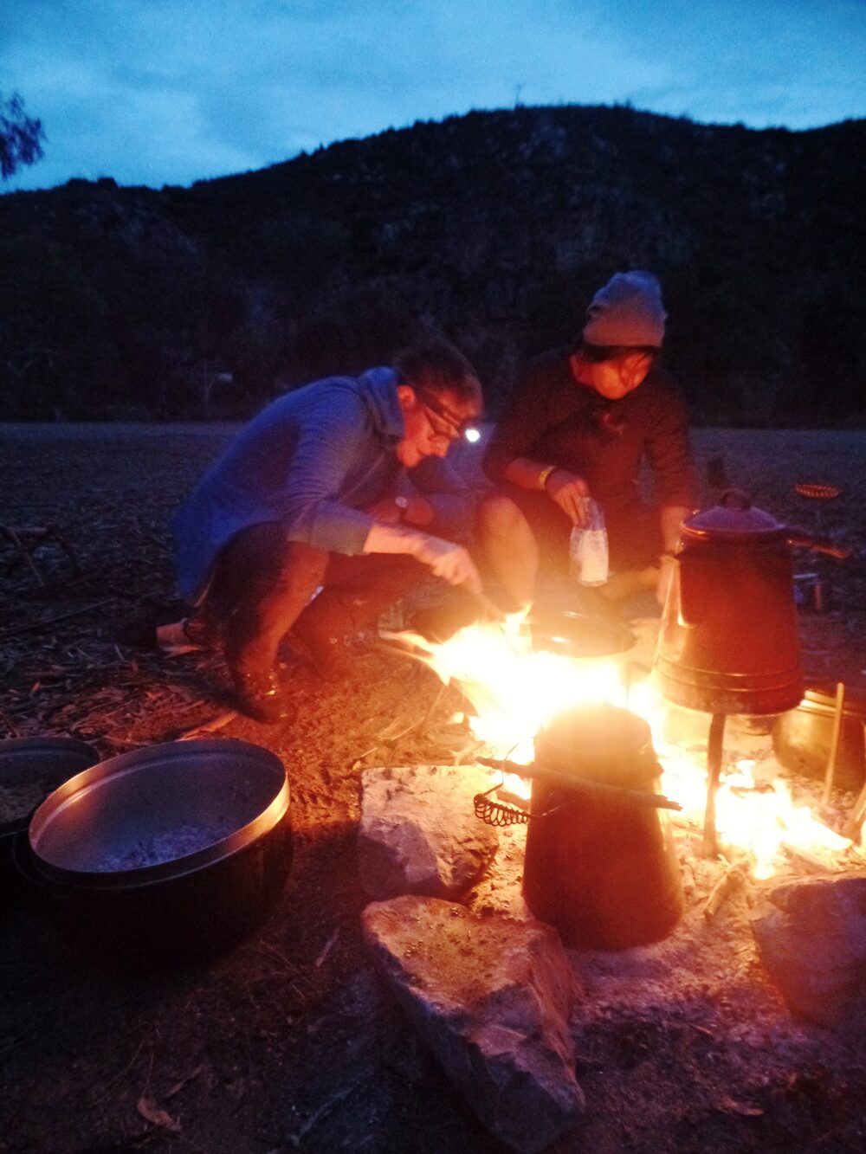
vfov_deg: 73.9
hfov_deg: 58.9
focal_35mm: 23
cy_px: 577
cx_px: 433
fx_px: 767
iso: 800
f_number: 2.8
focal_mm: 4.1
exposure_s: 1/15
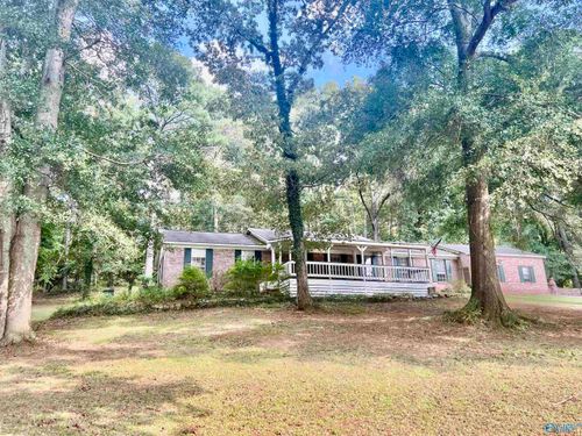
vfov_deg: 53.1
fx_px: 437
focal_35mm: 26
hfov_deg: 67.3
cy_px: 218
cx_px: 291
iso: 40
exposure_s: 1/254
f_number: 1.5
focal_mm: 5.7
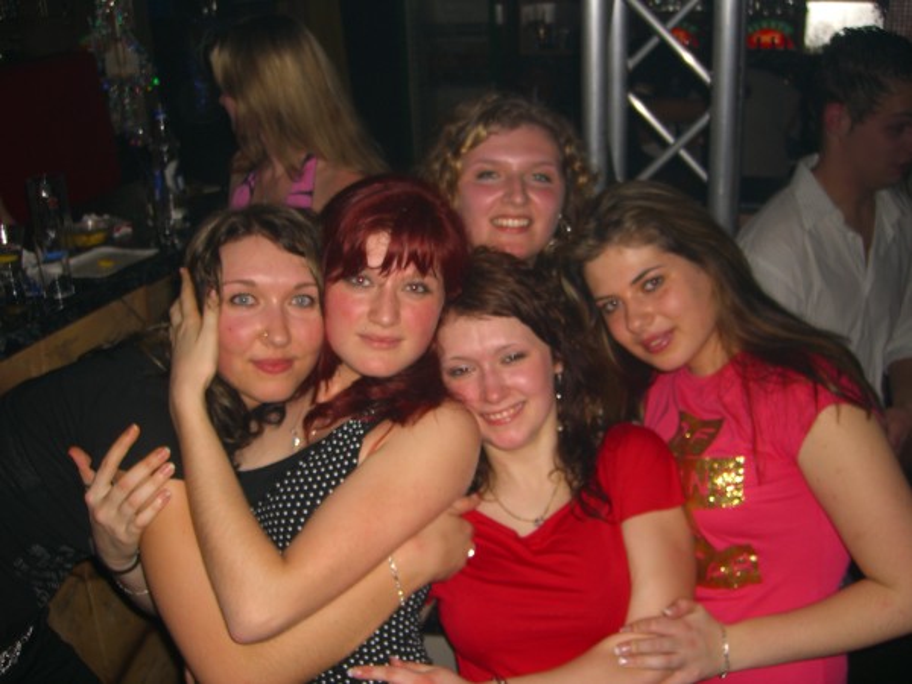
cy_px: 342
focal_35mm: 38
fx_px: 1001
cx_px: 456
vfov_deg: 37.7
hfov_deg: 49.0
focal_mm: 7.9
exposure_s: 1/60
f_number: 2.8
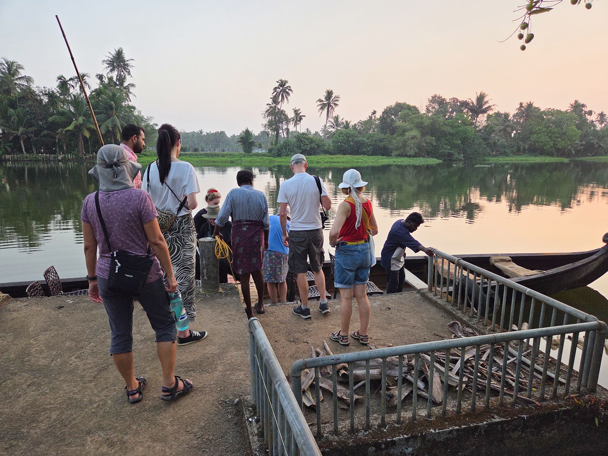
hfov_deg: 73.9
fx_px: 404
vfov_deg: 58.9
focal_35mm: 23
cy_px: 228
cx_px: 304
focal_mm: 5.4
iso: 40
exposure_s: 1/180
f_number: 1.8
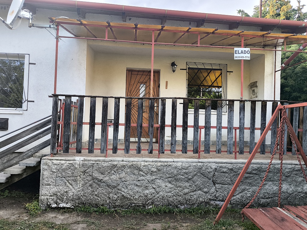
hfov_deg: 71.6
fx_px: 213
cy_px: 115
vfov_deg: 56.8
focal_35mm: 24
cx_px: 154
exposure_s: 1/473
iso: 50
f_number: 1.9
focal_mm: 6.92
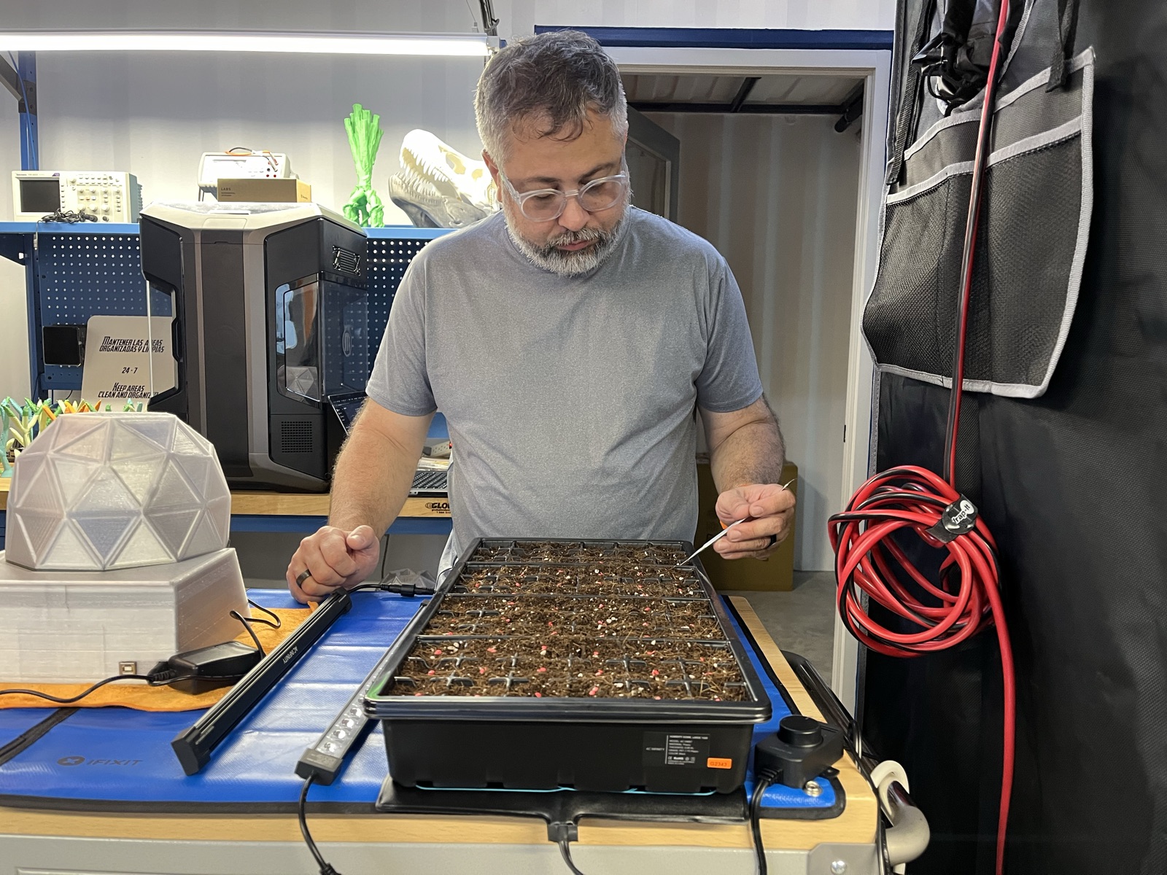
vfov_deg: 53.1
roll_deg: -1.1
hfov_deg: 67.3
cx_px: 584
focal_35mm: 26
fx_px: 877
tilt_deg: -6.0
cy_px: 438
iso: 320
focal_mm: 5.1
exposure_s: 1/60
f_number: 1.6
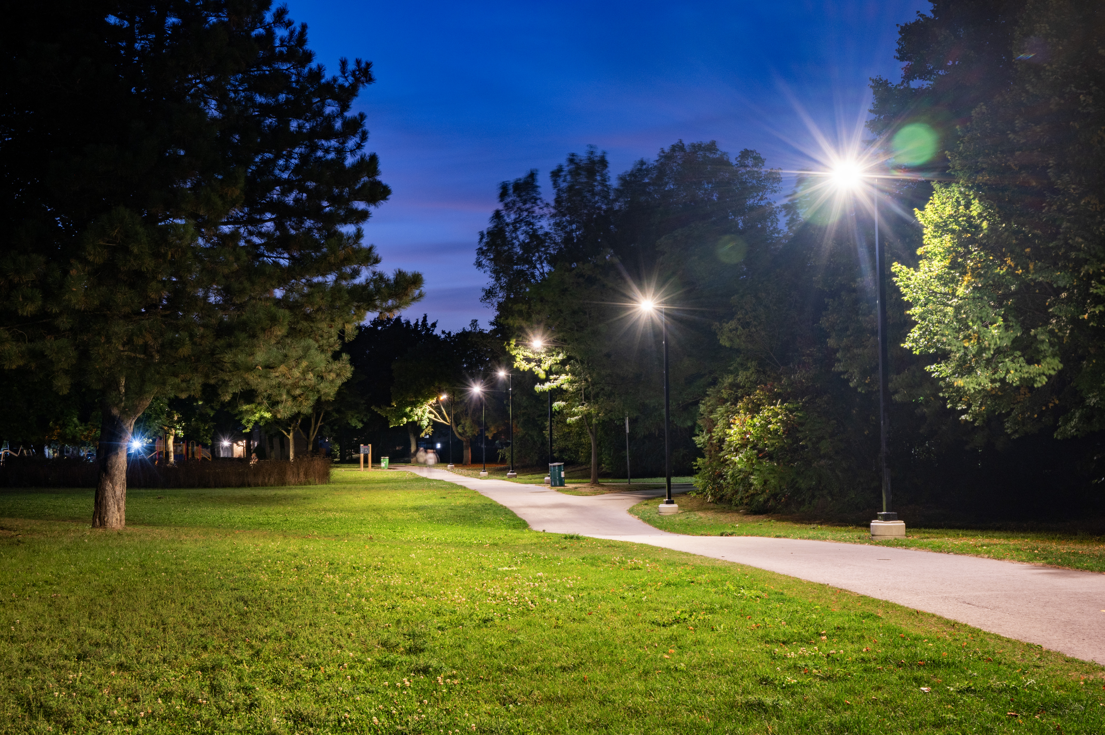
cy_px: 368
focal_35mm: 46
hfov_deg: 42.8
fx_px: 1411
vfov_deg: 29.2
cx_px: 552
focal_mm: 46
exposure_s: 15
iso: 400
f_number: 16
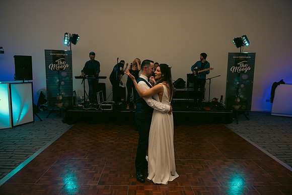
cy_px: 98
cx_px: 146
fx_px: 211
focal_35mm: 26
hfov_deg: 69.4
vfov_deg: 49.6
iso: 1000
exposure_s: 1/160
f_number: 3.5
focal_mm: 26
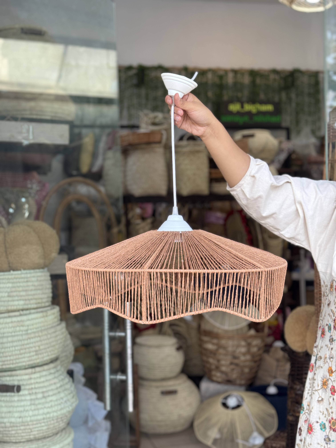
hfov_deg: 30.3
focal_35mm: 48
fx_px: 621
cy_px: 224
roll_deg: +1.3
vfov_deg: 39.7
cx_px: 168
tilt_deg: -1.6
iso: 64
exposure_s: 1/218
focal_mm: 6.76
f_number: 1.78
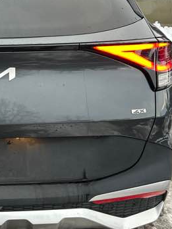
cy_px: 75
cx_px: -15
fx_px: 417
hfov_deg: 22.1
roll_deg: +3.1
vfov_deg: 30.5
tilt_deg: -12.9
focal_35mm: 63
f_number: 1.5
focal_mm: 5.7
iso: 125
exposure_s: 1/87
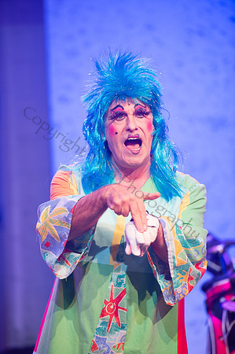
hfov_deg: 7.8
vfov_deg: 11.8
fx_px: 1717
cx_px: 118
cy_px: 177
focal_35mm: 175
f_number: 2.8
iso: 1000
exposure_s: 1/200
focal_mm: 175
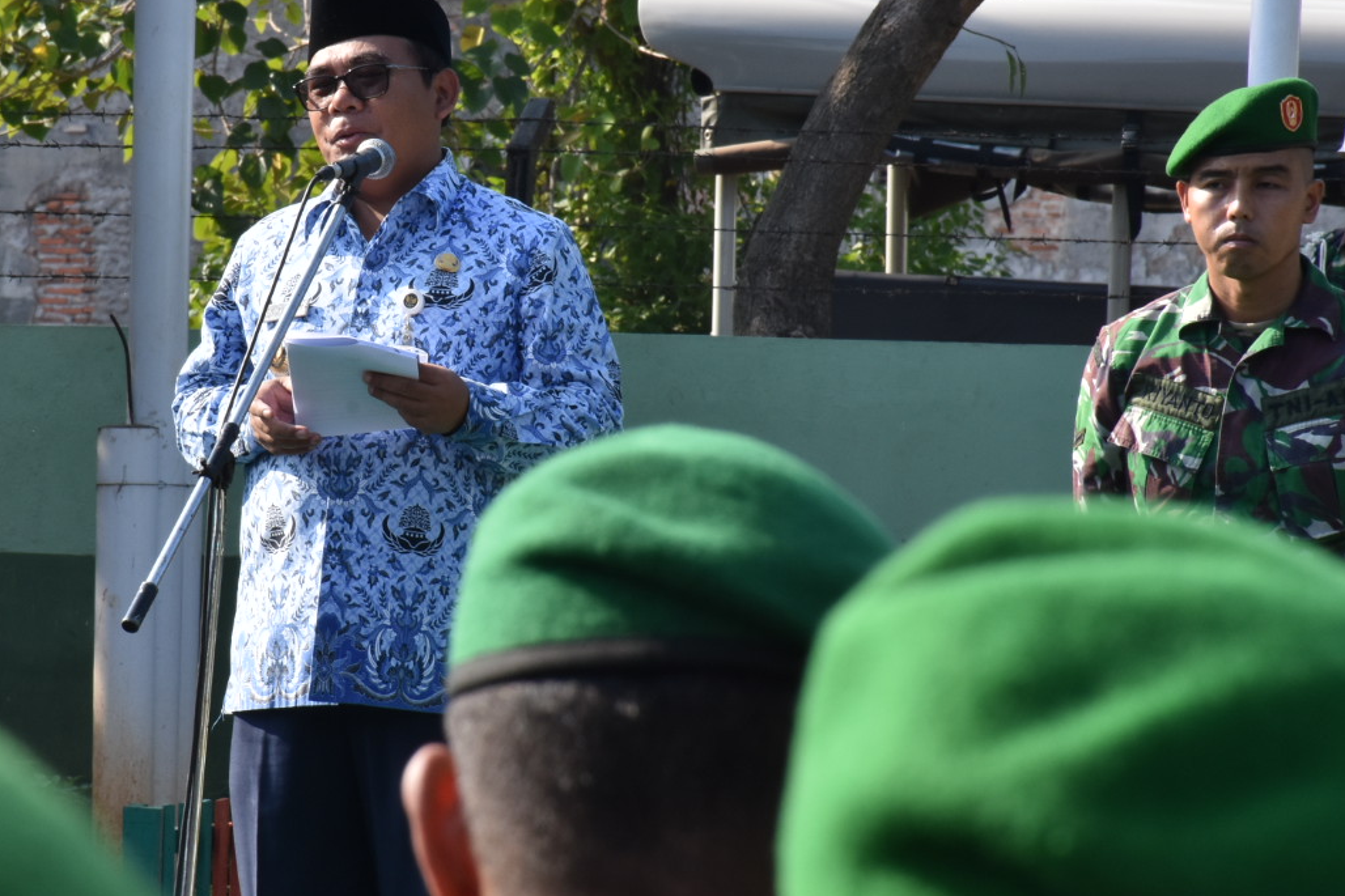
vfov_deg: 4.2
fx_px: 12364
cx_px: 360
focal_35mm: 331
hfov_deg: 6.2
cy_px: 301
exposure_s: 1/125
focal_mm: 140
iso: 400
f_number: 16
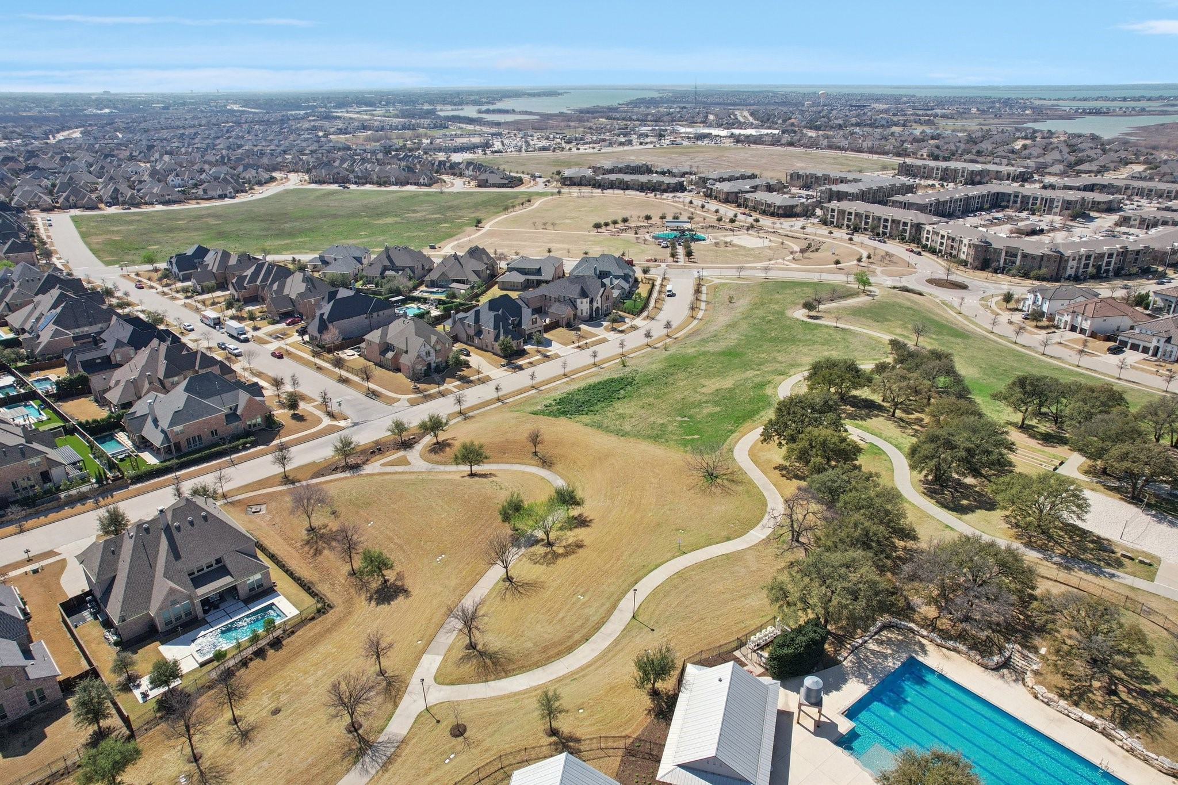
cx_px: 589
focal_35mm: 22
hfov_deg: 78.6
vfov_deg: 57.2
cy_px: 392
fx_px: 720
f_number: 2.8
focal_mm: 8.4
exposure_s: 1/2000
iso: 160
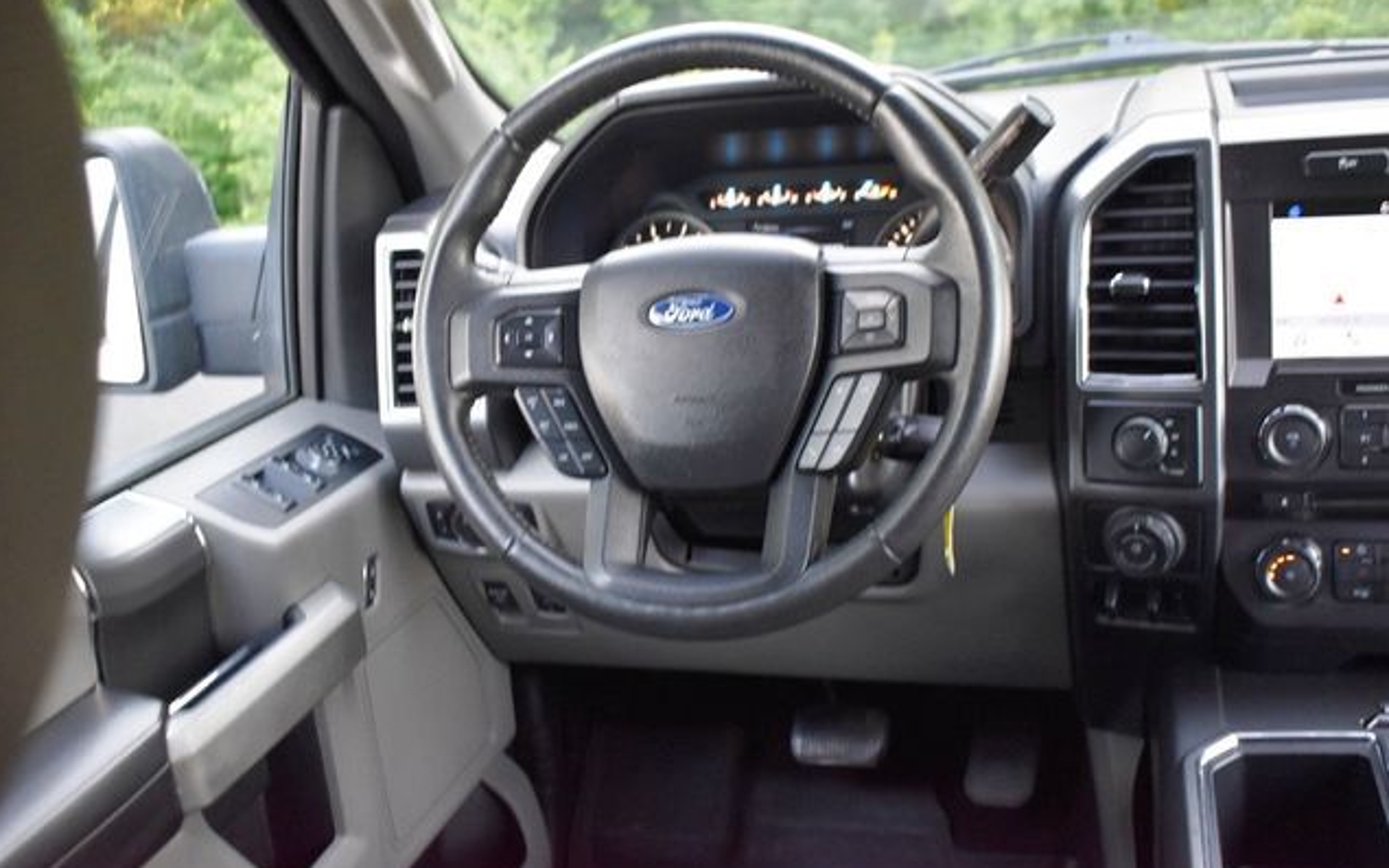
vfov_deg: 34.4
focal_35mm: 37
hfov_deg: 52.7
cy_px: 419
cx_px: 691
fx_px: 1401
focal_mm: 24
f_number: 4
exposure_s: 1/125
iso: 1400
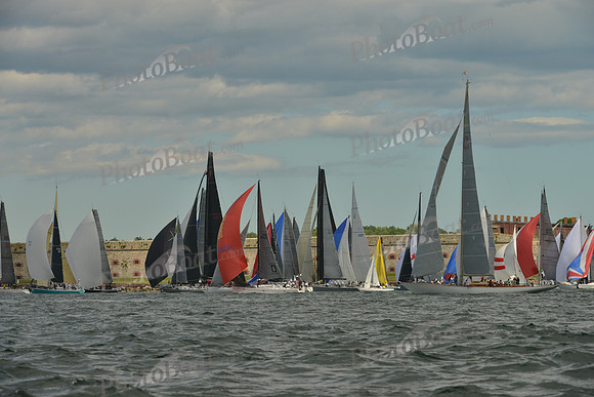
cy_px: 198
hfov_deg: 10.3
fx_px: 3301
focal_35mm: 200
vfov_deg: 6.9
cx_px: 297
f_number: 9
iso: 400
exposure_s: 1/1250
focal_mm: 200
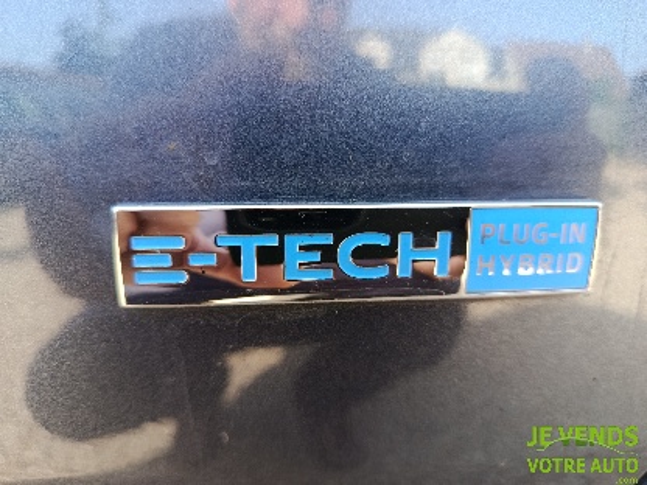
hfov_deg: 71.6
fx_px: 449
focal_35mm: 24
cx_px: 324
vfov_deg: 56.8
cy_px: 242
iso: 195
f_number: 1.7
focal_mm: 5.24
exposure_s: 1/100
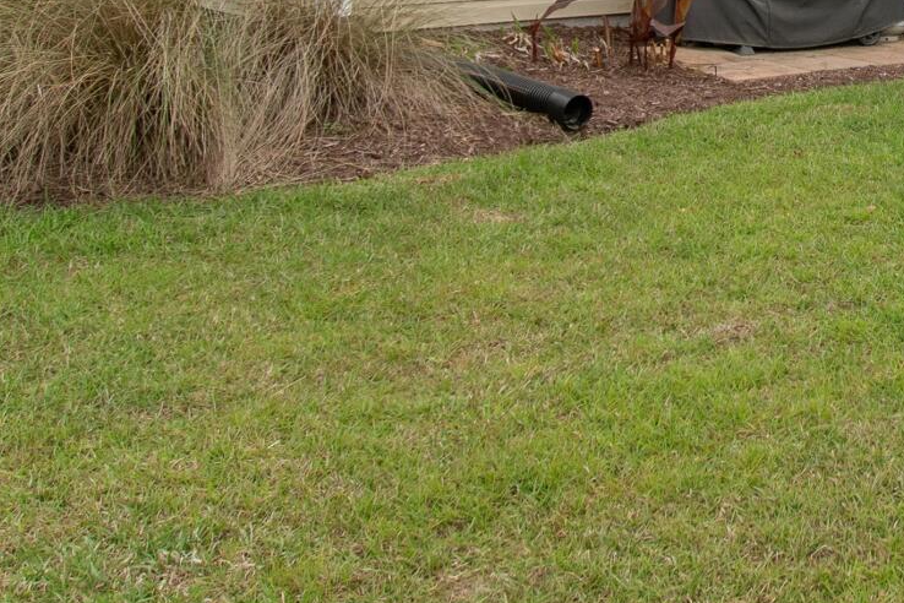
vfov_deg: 20.5
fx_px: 1532
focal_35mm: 61
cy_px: -159
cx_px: 946
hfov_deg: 30.1
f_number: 8
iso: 100
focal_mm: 10
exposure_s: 1/200
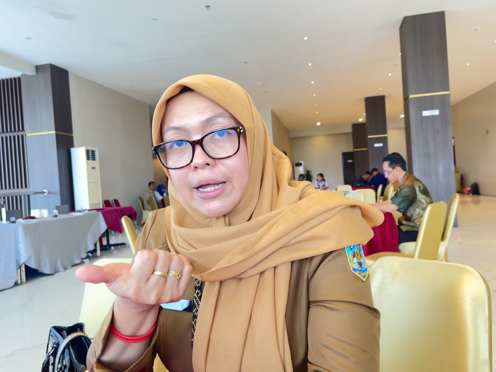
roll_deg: +3.2
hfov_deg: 67.3
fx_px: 373
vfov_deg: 53.1
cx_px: 248
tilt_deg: +1.9
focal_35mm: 26
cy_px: 186
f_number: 1.6
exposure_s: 1/60
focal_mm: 5.1
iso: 400
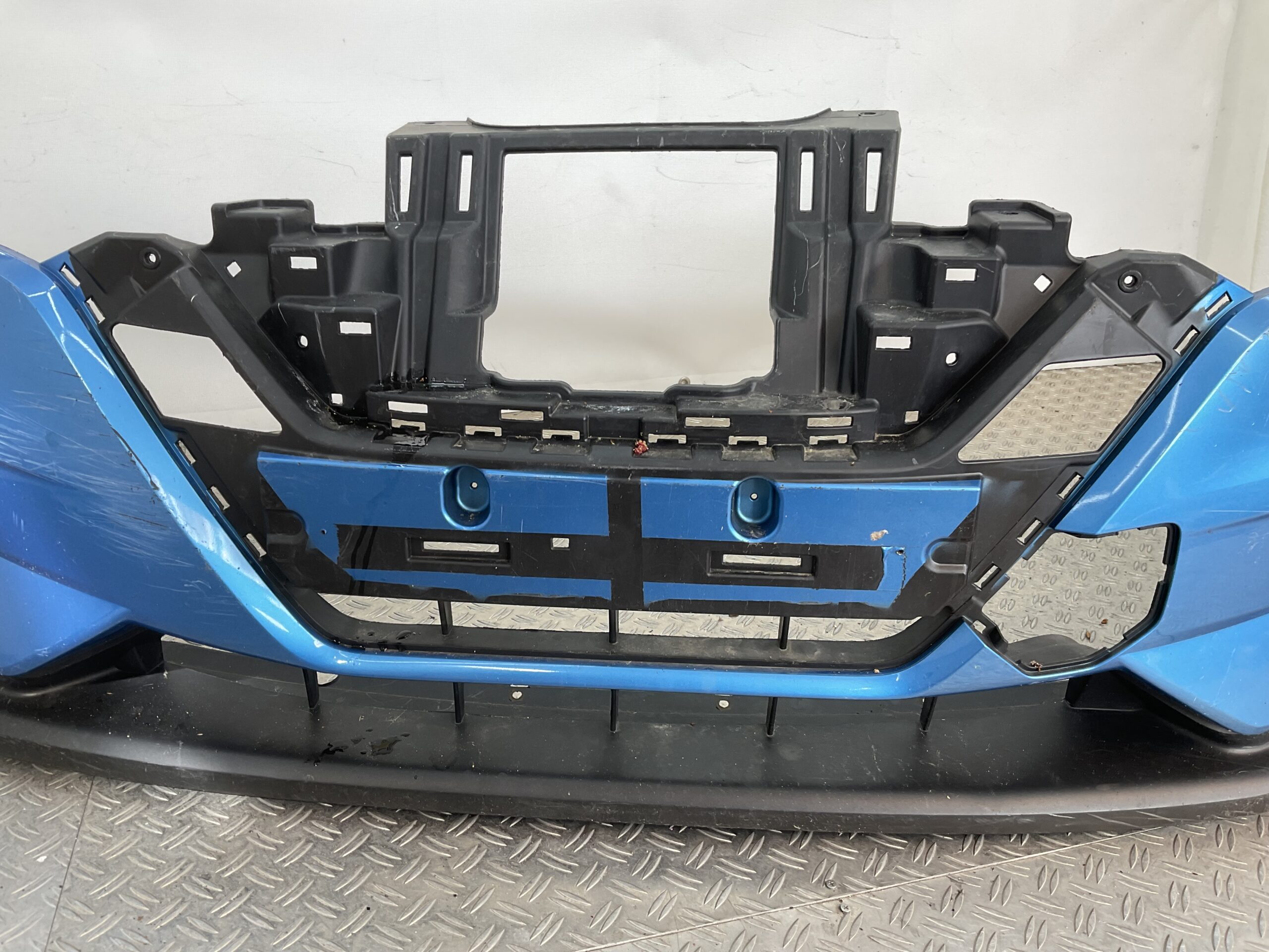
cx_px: 634
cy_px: 476
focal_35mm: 29
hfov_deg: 61.7
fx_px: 1063
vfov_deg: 48.2
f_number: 1.8
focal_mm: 3
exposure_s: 1/100
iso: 16
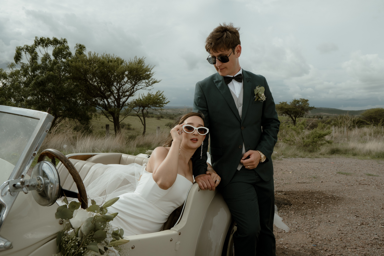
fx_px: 256
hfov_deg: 73.7
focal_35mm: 24
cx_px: 192
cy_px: 128
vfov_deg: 53.1
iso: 100
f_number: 5
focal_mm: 16
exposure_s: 1/500
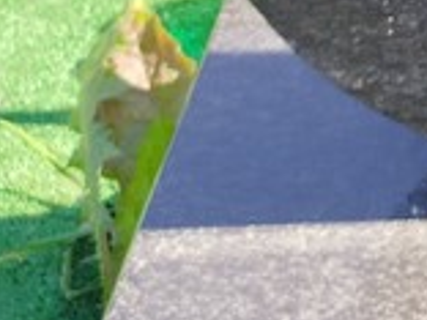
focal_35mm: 123
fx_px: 1517
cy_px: -435
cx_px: 859
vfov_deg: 10.5
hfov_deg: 13.6
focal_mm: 5.31
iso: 50
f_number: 1.7
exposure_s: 1/197
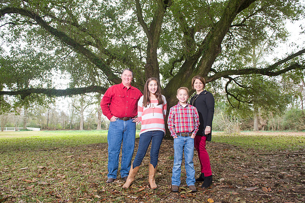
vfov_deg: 53.1
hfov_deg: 73.8
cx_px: 152
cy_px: 102
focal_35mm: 24
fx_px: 203
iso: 800
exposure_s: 1/80
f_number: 5.6
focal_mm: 24
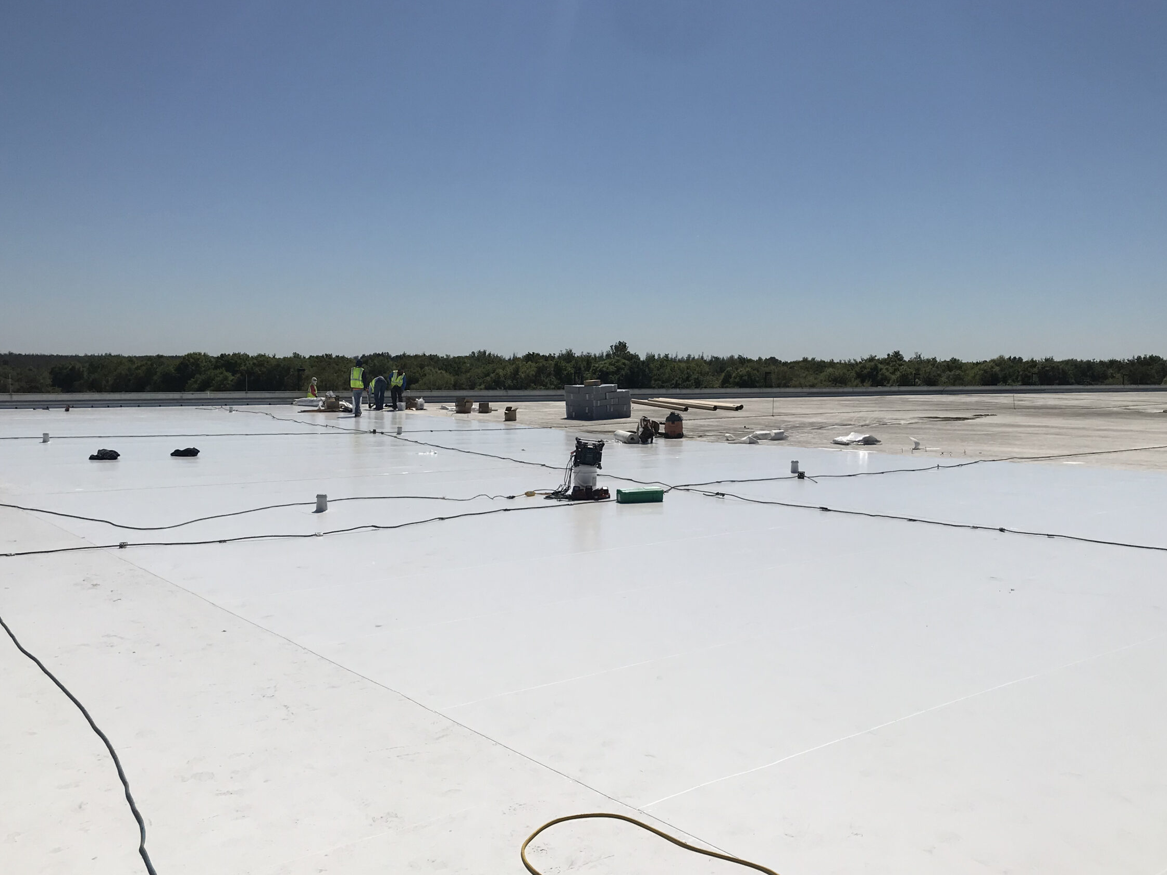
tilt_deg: -5.5
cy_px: 455
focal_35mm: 32
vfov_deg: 44.2
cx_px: 620
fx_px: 1079
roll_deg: -1.0
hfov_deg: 56.8
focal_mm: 3.99
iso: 20
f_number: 1.8
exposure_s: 1/10638
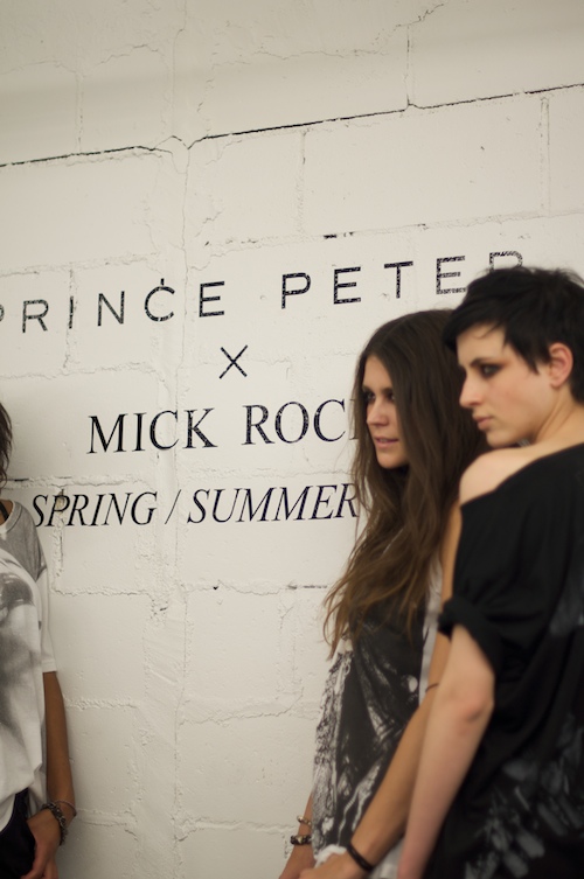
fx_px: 1830
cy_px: 440
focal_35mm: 75
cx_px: 292
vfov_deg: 27.0
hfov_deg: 18.1
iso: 200
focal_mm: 50
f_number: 1.6
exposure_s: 1/250
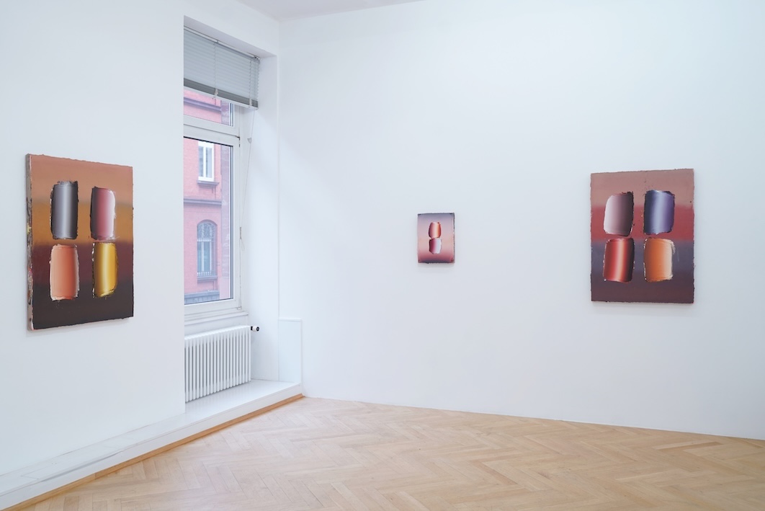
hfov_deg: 54.4
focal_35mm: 35
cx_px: 382
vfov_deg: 37.9
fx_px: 744
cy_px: 256
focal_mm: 35
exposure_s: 1/40
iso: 160
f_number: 4.5
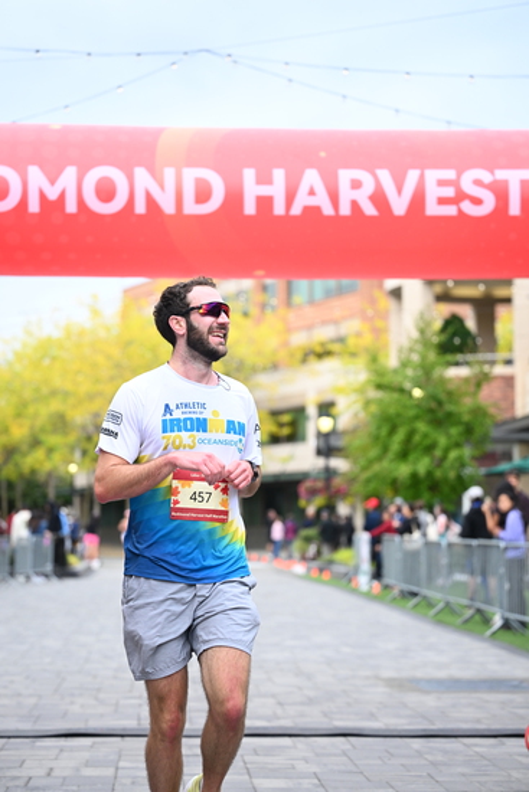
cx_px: 264
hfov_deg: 17.3
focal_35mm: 79
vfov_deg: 25.7
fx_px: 1740
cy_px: 396
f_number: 2.8
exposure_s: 1/2000
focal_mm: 79
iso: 1000
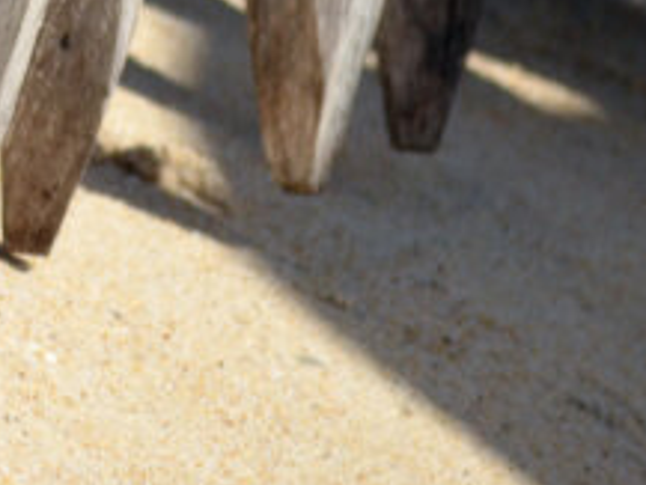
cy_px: -381
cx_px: -729
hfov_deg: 5.9
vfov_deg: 4.5
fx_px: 6087
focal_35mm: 326
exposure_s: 1/2500
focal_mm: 48
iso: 500
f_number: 5.6
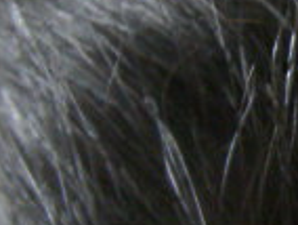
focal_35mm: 171
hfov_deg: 11.1
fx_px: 1475
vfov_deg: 8.7
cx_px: 447
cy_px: 221
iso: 200
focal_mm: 6.8
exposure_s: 1/21.3
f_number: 3.5
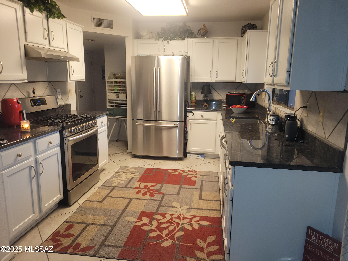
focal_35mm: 26
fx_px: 261
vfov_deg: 53.1
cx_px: 174
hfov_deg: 67.3
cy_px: 130
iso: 125
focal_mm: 5.4
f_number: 1.8
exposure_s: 1/24
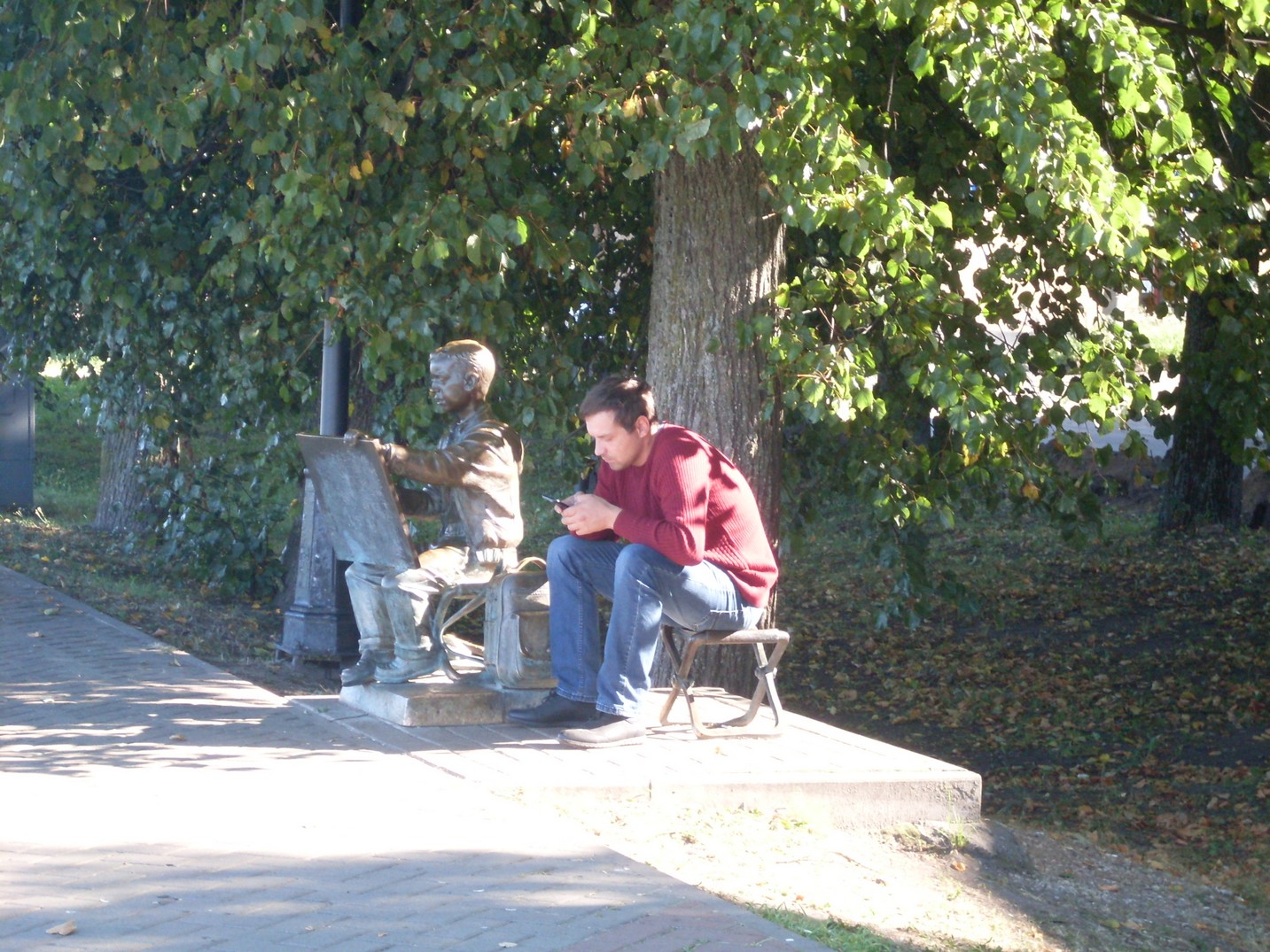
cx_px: 635
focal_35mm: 103
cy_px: 476
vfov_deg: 14.4
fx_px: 3779
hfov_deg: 19.1
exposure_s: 1/60
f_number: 4.8
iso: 160
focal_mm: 17.1
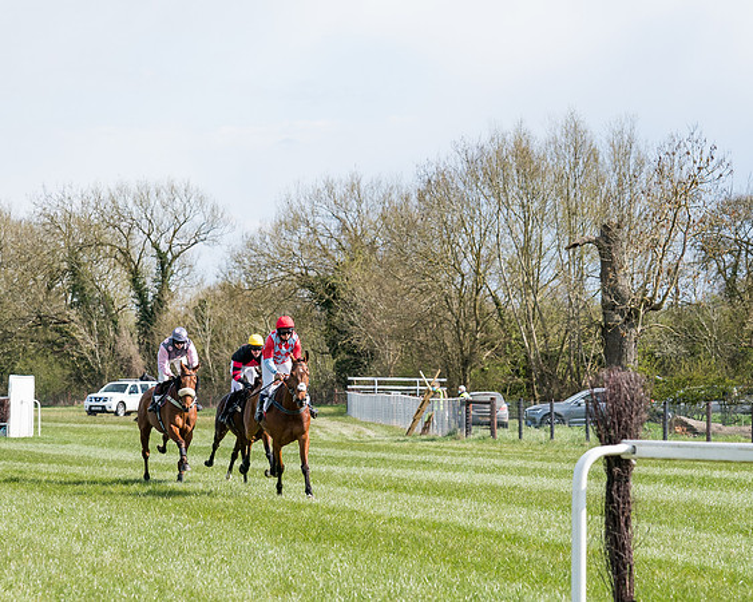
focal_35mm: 197
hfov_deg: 9.8
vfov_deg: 7.8
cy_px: 386
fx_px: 4385
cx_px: 275
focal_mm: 109
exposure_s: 1/1600
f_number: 4.5
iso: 400
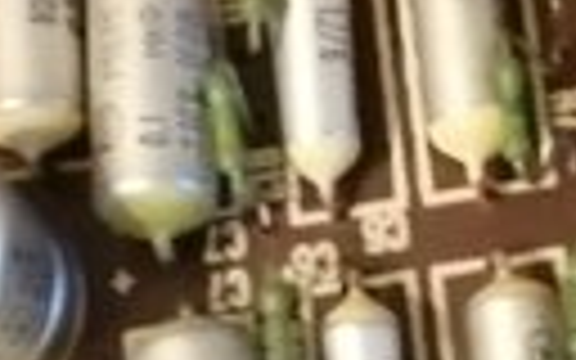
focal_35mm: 172
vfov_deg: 7.6
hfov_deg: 12.2
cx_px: 320
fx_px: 2700
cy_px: 400
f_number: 1.8
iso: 1250
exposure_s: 1/12.5
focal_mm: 3.46
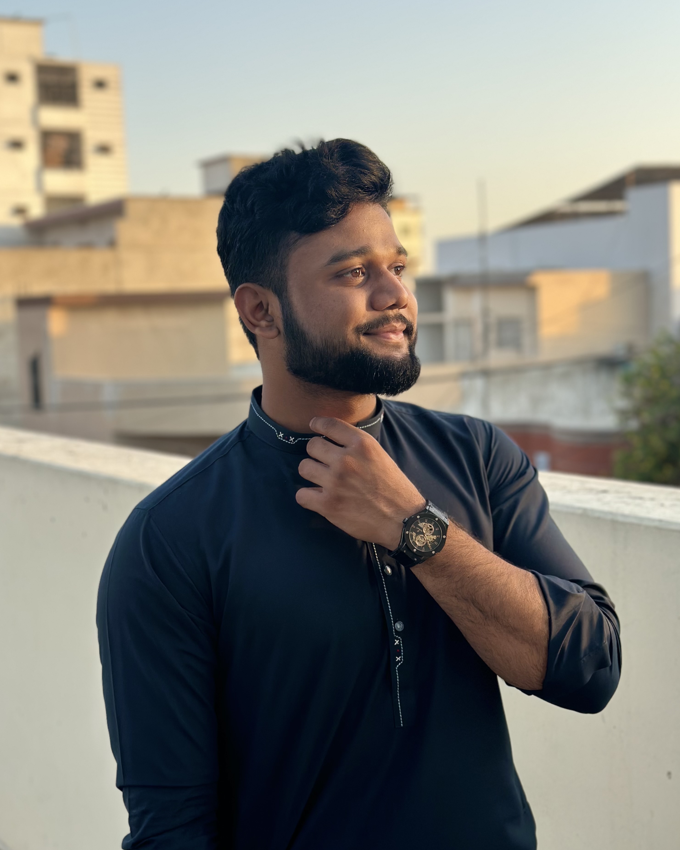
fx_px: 1283
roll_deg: +2.1
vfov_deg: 36.7
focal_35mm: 51
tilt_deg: -4.9
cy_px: 428
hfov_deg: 29.7
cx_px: 343
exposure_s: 1/694
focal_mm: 6.86
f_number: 1.78
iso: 80
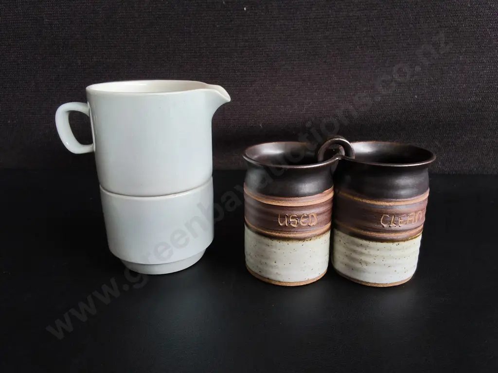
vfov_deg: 51.4
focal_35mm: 27
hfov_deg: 65.3
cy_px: 186
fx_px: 388
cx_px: 249
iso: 125
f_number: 2
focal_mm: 2.87
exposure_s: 1/100
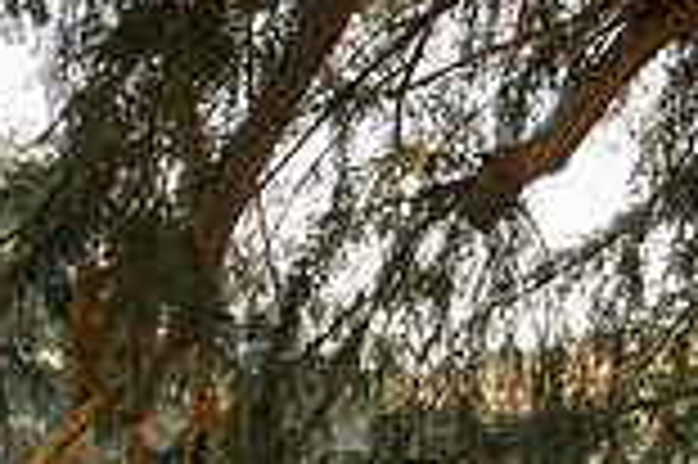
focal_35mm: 90
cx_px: 1211
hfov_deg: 18.4
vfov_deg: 14.0
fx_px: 1743
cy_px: 741
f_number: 2.8
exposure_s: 1/100
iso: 80
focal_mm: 24
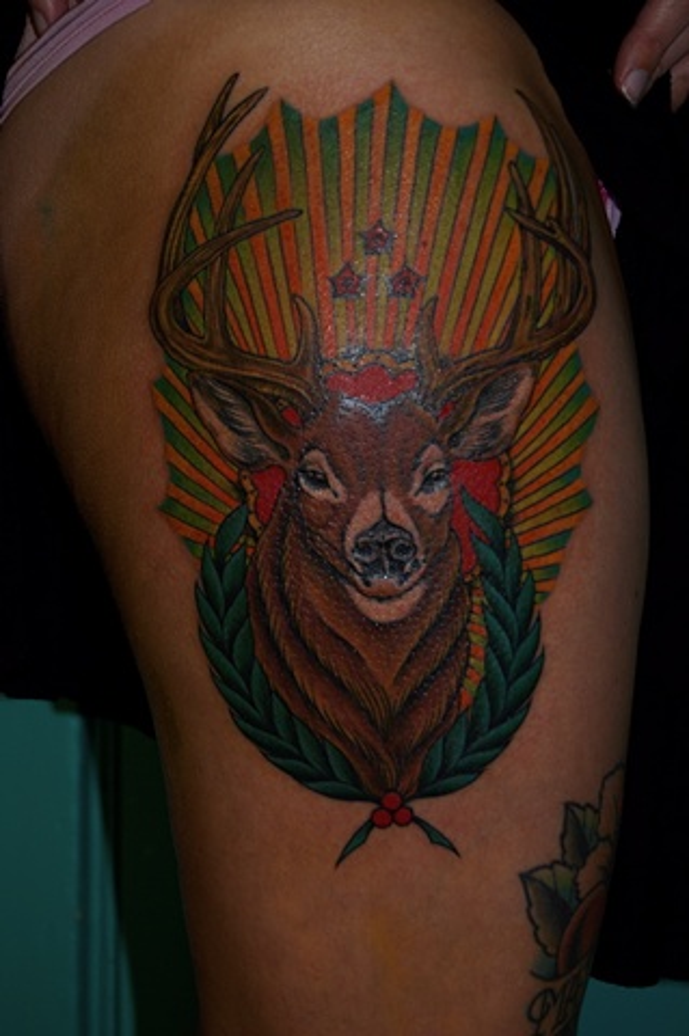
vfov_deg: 24.6
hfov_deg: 16.5
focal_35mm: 82
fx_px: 2373
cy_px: 518
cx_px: 344
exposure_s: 1/60
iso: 400
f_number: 5.6
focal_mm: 55
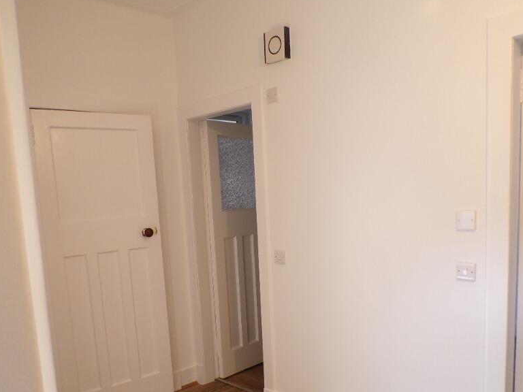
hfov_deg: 56.8
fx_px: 483
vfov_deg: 43.7
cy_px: 252
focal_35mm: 32
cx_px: 280
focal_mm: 4.3
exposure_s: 1/34
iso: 191
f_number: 3
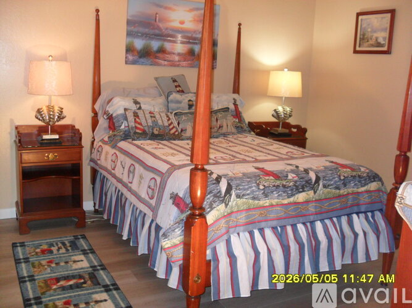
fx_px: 416
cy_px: 154
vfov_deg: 40.7
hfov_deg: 52.6
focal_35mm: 35
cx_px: 206
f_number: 3
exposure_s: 1/45
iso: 200
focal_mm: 6.3
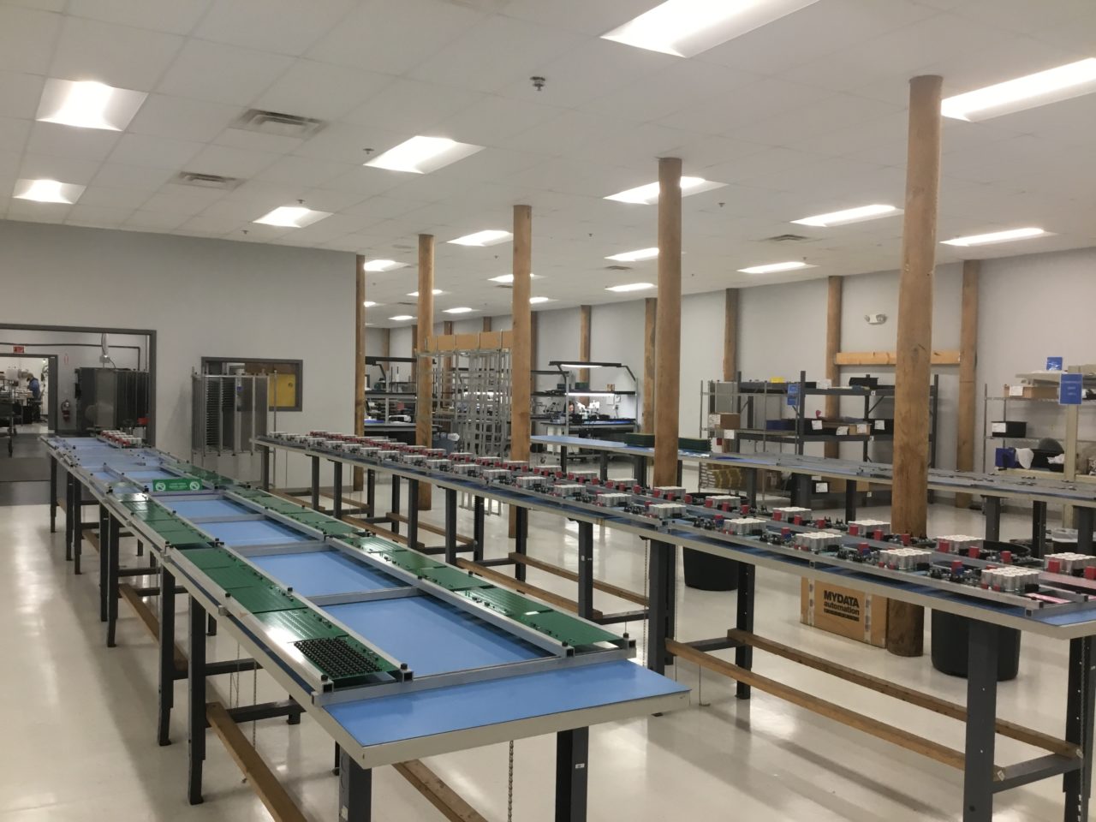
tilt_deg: -1.7
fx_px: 982
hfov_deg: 58.4
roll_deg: -1.0
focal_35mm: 31
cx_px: 548
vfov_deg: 45.4
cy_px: 411
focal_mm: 3.3
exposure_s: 1/30
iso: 50
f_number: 2.4
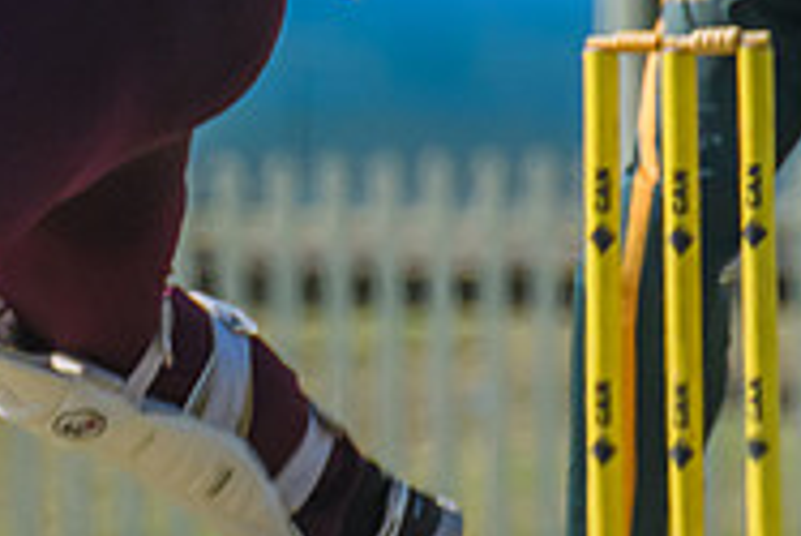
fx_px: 75217
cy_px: 83
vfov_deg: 0.4
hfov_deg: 0.6
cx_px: -208
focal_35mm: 3378
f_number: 6.3
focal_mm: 600
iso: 640
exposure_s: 1/3200
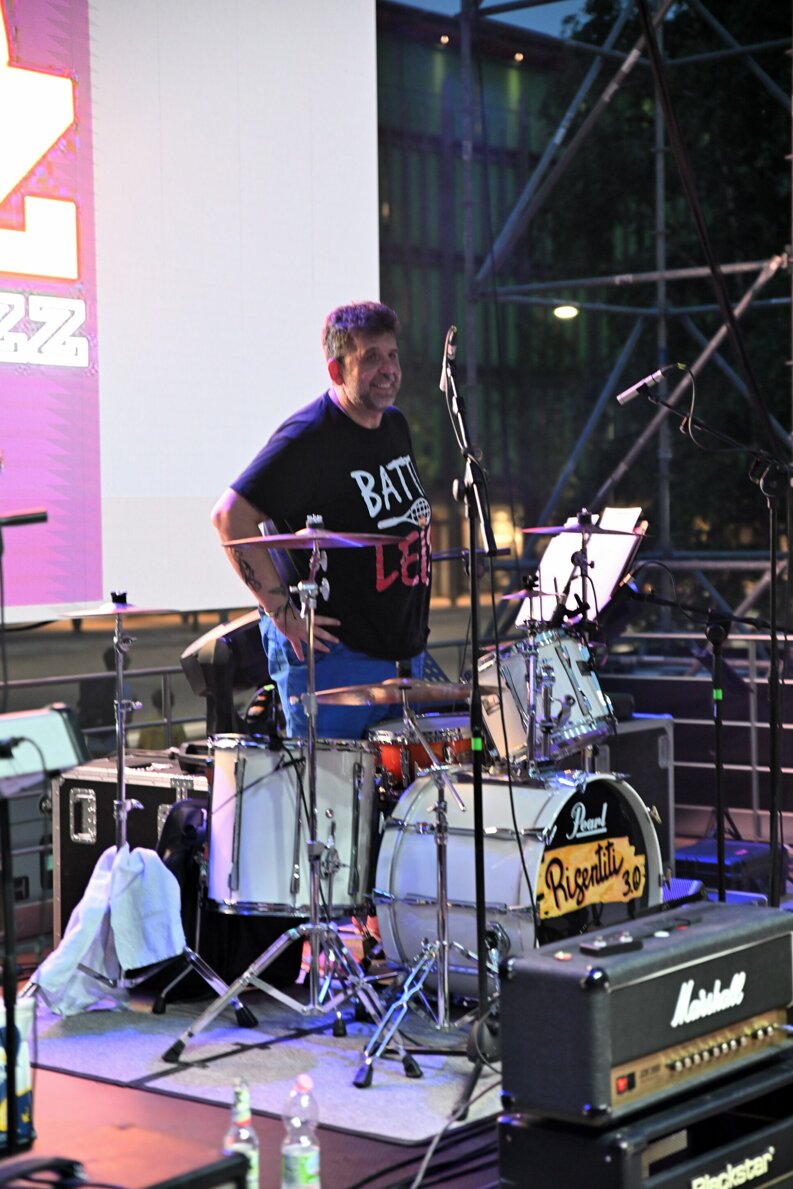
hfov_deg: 19.5
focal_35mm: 70
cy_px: 594
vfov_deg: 28.8
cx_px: 396
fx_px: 2312
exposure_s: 1/80
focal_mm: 70
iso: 2000
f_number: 2.8
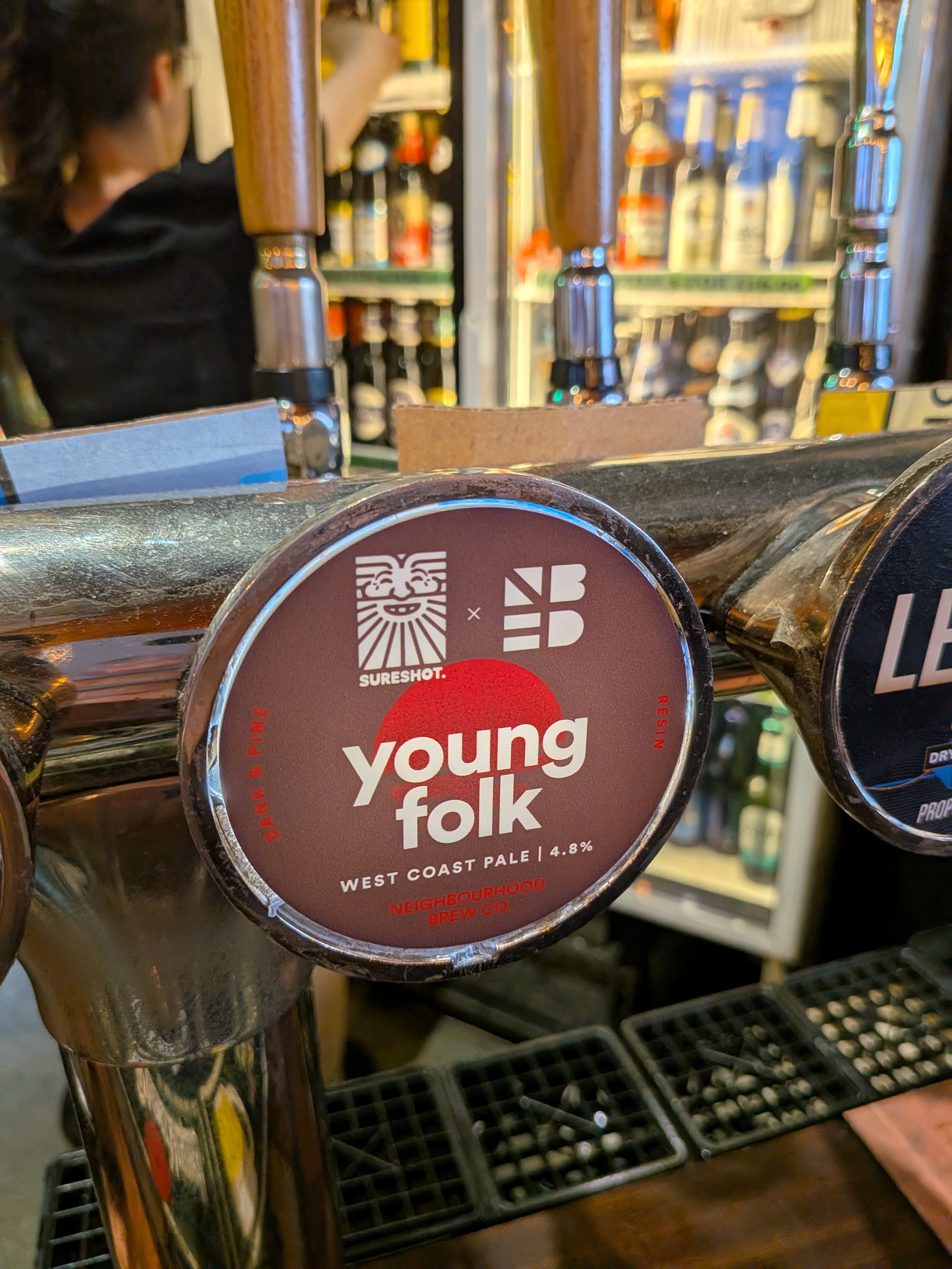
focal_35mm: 24
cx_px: 476
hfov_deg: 56.8
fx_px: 880
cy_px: 634
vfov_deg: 71.6
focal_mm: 4.53
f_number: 1.7
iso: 36
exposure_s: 1/127
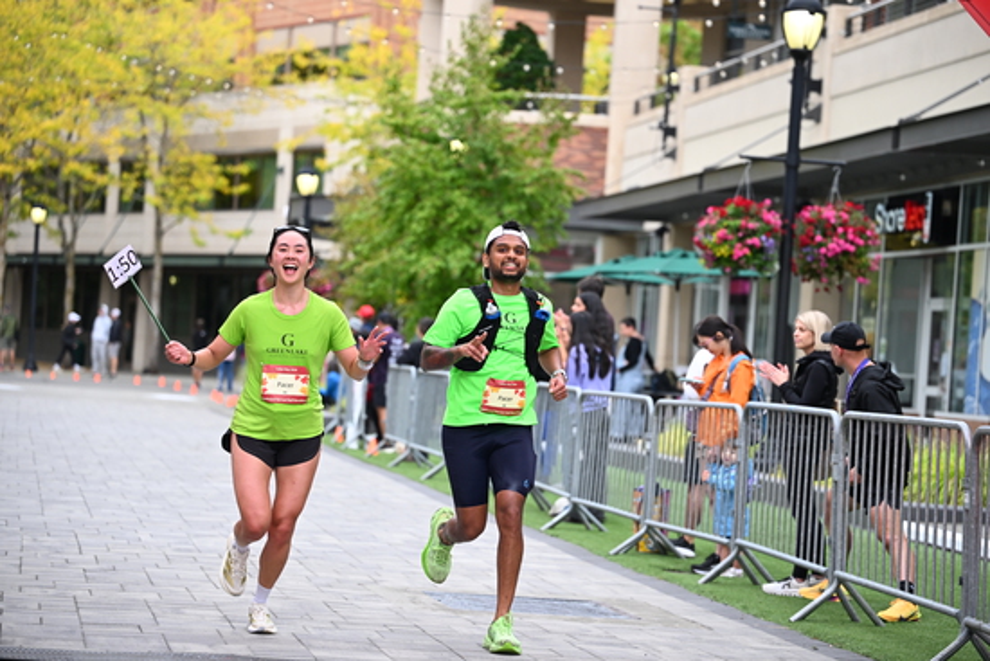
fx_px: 2723
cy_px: 330
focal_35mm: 99
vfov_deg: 13.8
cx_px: 495
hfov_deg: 20.6
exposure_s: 1/2000
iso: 800
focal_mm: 99
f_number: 2.8
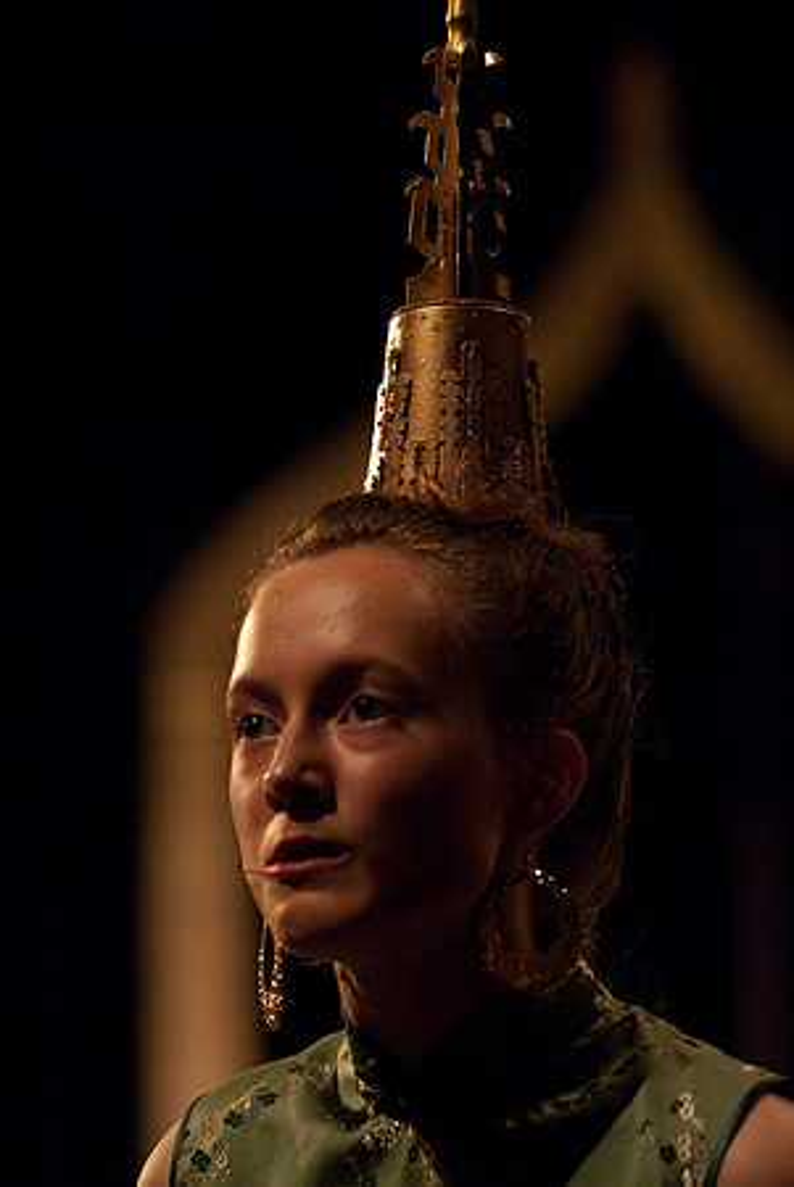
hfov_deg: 7.3
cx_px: 397
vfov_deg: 11.0
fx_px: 6188
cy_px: 594
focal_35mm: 188
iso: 1000
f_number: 2.8
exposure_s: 1/80
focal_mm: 125
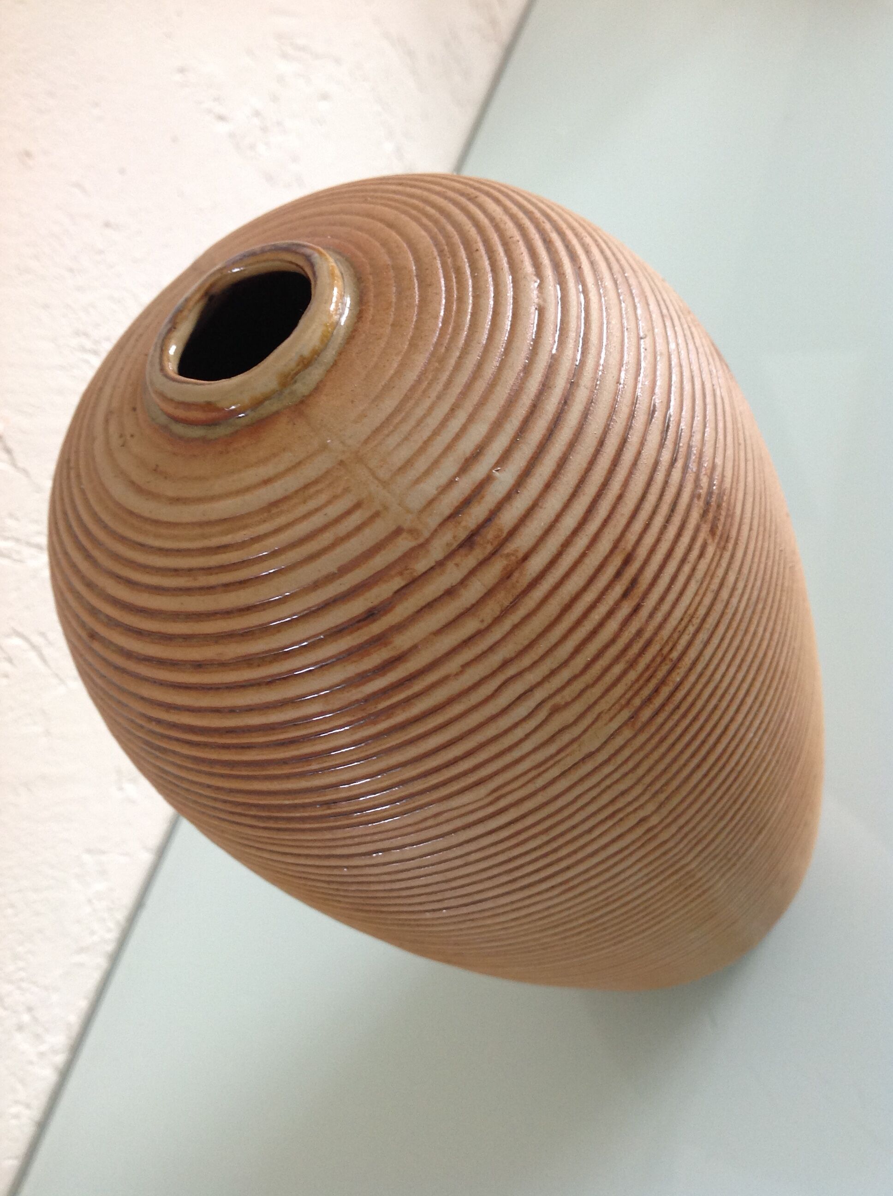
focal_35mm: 35
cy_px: 598
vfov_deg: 52.7
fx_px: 1207
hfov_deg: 40.6
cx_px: 446
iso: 100
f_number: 2.4
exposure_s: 1/15
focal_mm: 4.28
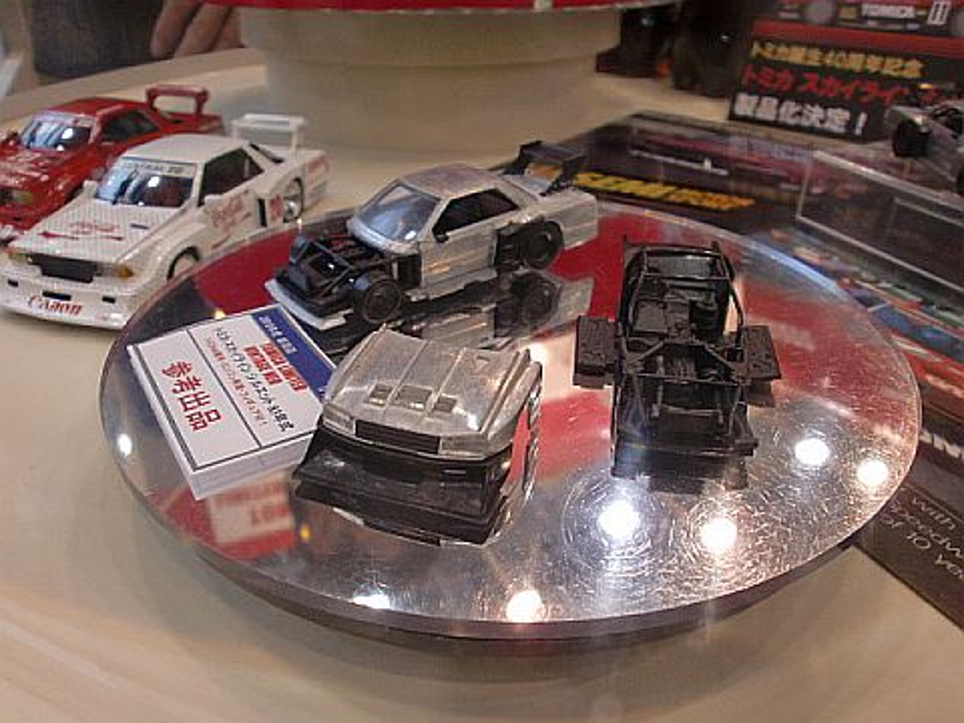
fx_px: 780
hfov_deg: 63.4
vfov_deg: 49.7
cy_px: 362
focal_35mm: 28
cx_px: 482
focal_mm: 4.65
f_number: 2.6
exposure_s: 1/60
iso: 200
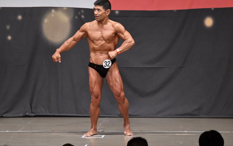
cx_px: 117
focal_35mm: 261
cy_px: 68
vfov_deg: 5.0
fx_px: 1657
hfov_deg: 8.0
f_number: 5.6
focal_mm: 170
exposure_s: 1/400
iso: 6400
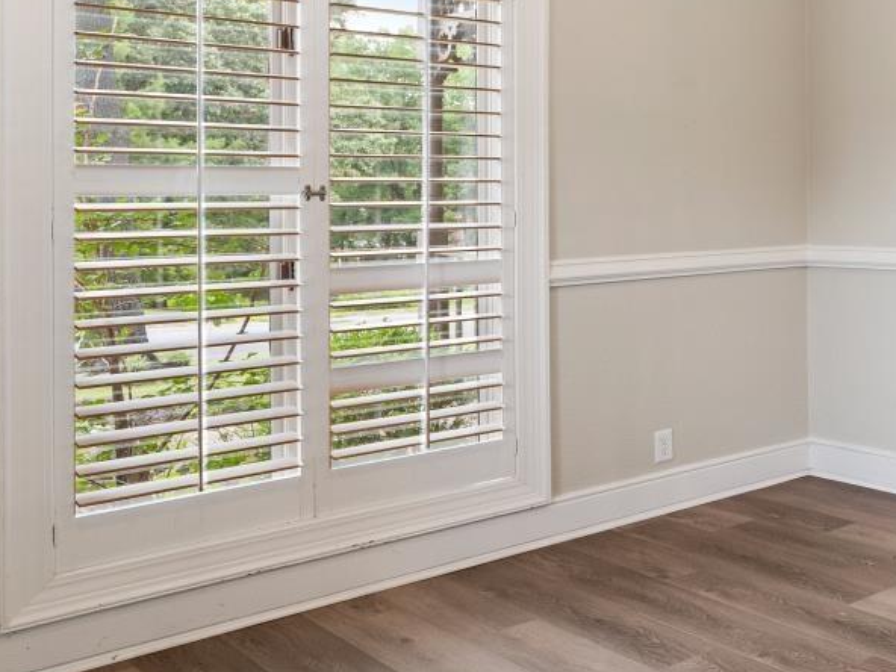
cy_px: 209
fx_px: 1009
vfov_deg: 36.3
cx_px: 1081
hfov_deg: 36.6
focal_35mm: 39
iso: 1250
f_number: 5.6
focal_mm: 16
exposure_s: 1/400
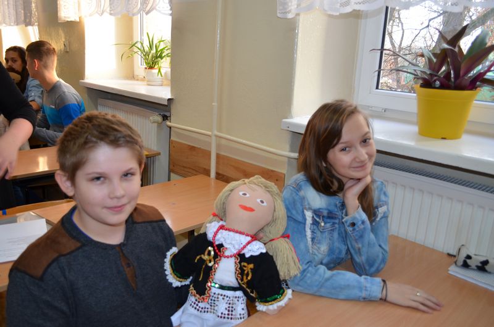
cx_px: 247
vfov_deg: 43.4
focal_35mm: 30
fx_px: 411
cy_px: 164
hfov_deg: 62.0
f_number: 3.8
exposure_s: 1/60
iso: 450
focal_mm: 20
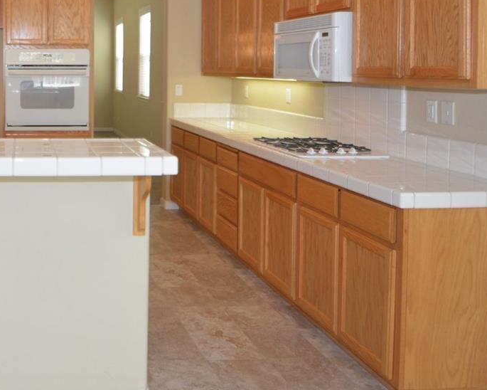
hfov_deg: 43.7
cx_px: 28
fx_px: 533
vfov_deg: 38.5
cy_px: 74
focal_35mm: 37
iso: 280
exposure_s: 1/60
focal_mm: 12
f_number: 4
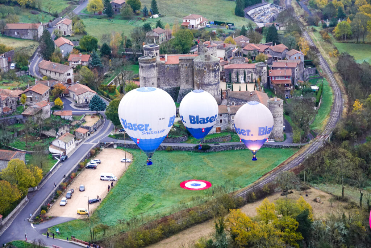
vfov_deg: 15.5
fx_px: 907
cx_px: 186
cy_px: 124
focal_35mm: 88
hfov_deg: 23.1
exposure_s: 1/100
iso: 400
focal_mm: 32.39
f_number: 3.5
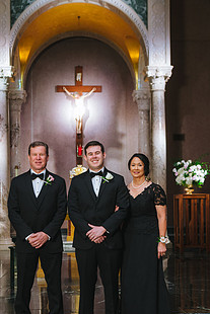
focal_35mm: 61
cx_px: 95
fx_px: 533
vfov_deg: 32.7
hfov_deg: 22.3
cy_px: 195
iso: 1250
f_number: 4
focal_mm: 42
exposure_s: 1/125
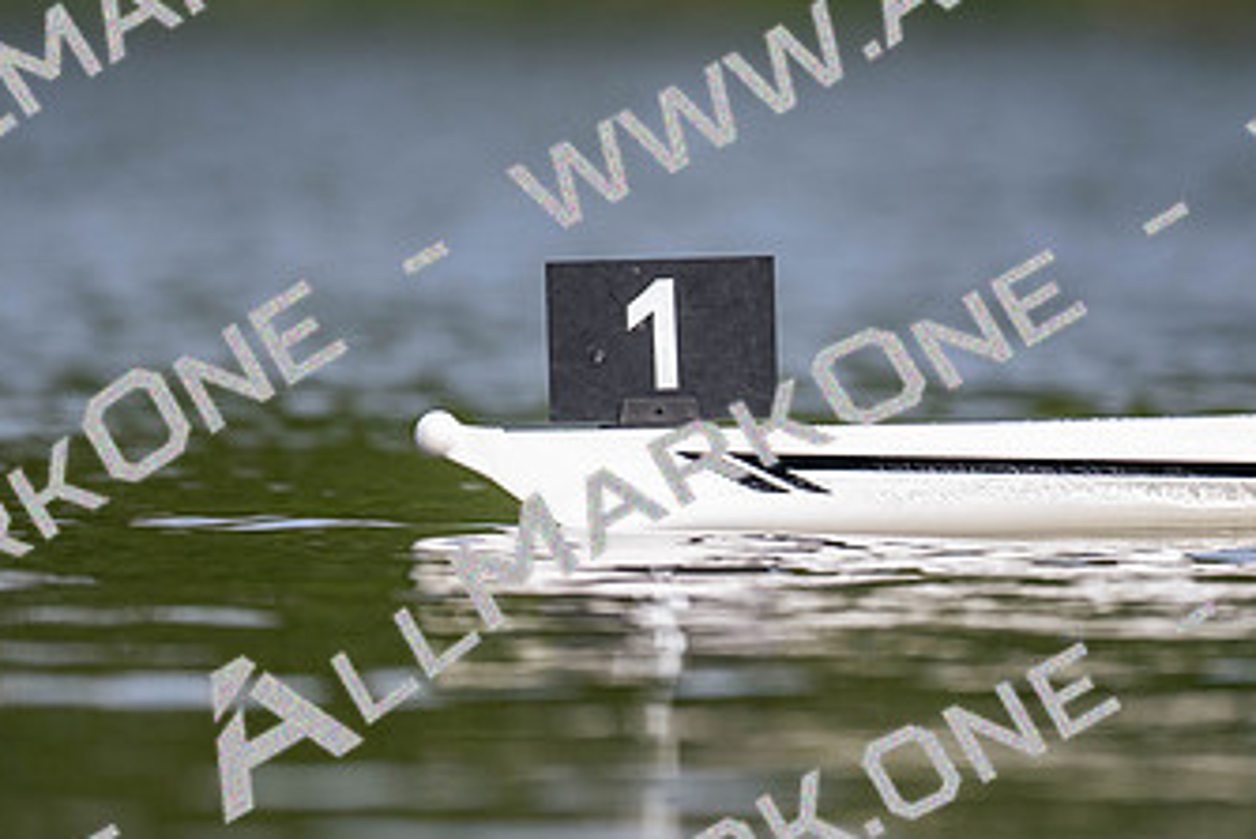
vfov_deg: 1.3
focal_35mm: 1043
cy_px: 239
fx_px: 36403
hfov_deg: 2.0
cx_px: 974
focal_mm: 600
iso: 280
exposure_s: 1/2500
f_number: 4
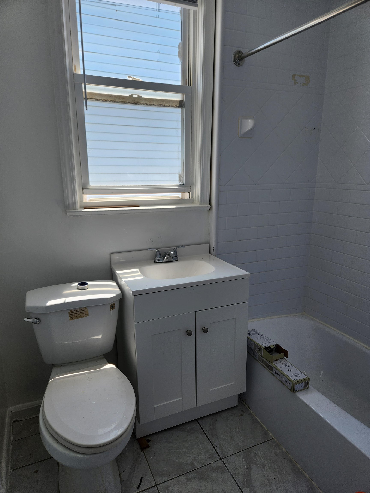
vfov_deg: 73.9
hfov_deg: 58.9
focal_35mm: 23
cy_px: 246
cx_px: 185
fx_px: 328
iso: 20
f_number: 1.8
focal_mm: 5.4
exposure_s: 1/193
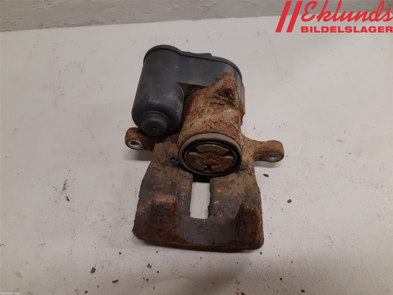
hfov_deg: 67.3
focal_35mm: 26
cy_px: 148
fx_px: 295
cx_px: 196
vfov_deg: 53.1
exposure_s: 1/50
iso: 160
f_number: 1.7
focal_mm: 3.93
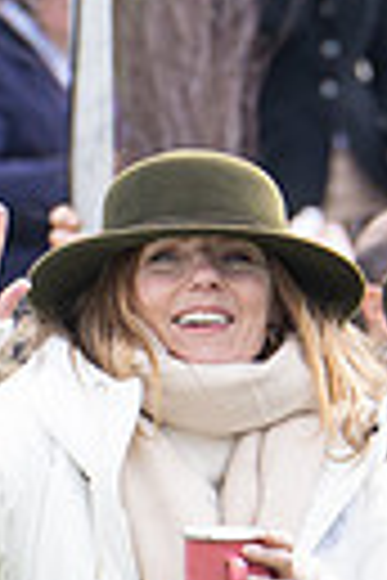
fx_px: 22944
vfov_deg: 1.4
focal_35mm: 1423
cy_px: 1195
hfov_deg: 1.0
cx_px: 172
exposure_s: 1/400
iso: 500
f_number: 5.6
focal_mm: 200
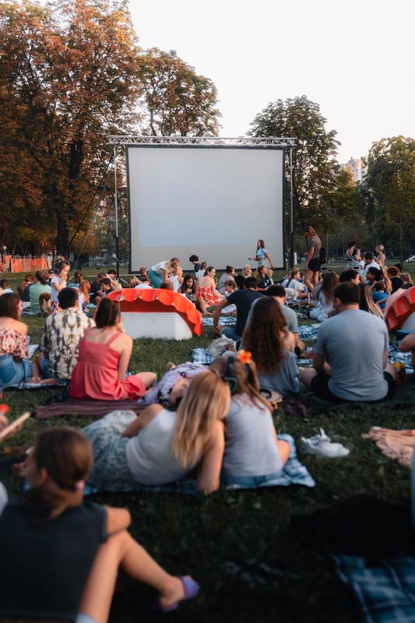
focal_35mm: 49
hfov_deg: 27.5
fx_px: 848
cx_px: 208
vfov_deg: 40.4
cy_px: 312
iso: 1000
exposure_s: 1/500
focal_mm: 49
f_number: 2.8
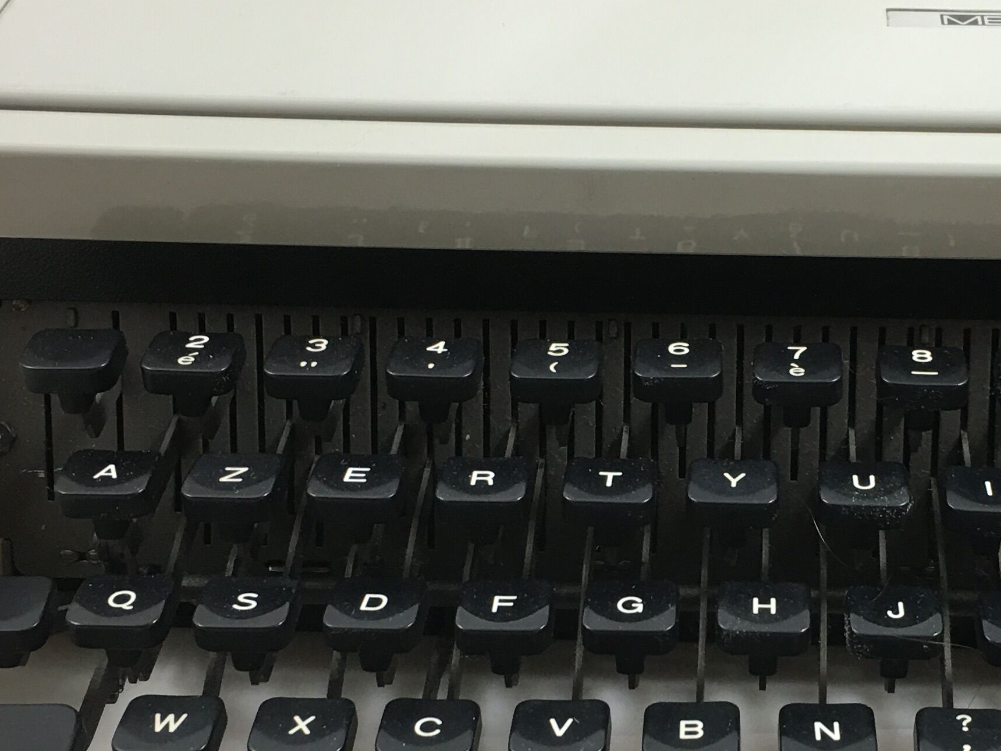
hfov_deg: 28.2
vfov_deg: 21.4
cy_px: 598
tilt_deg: -38.1
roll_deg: -1.9
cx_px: 736
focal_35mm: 68
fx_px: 1966
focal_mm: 4.15
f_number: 2.2
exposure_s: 1/17
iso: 32
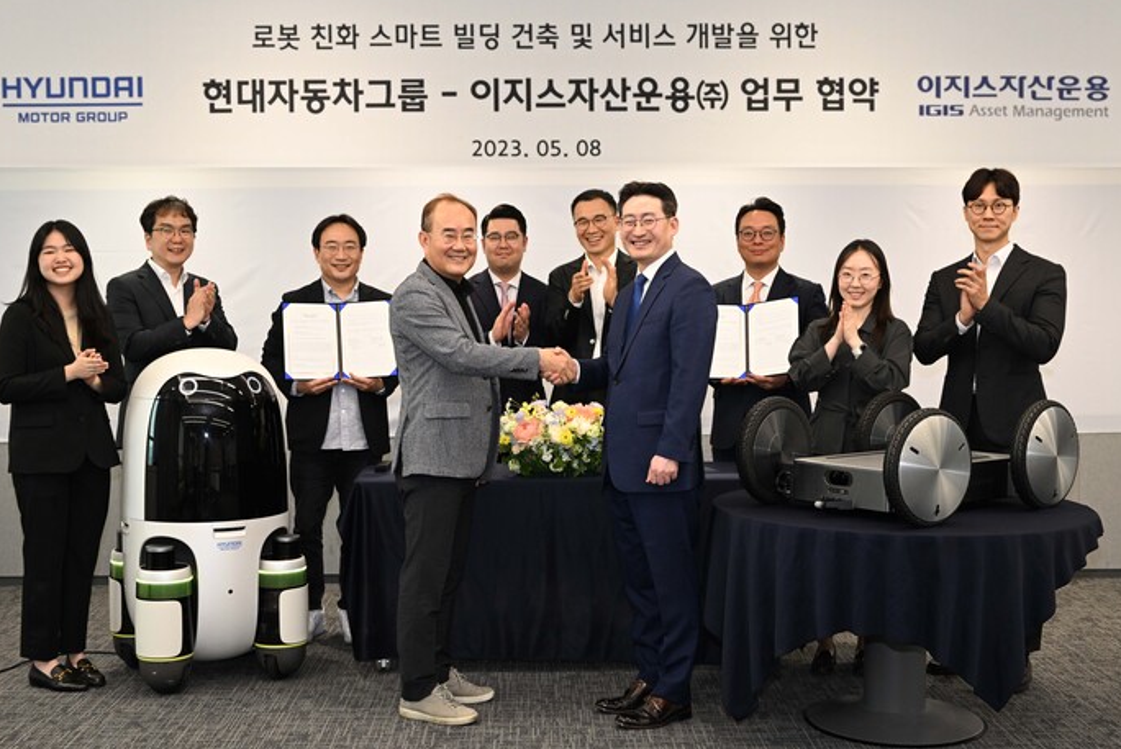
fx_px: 1402
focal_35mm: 45
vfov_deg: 29.9
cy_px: 374
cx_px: 559
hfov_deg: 43.6
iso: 2000
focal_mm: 44
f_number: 6.3
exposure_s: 1/125
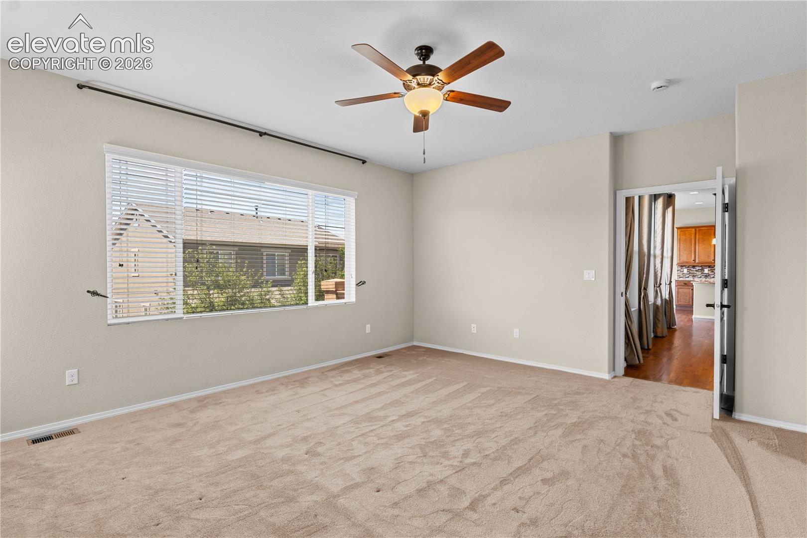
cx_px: 404
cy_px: 269
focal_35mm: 17
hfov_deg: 93.4
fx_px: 380
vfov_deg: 70.6
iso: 320
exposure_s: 1/3
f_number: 8
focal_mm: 11.3
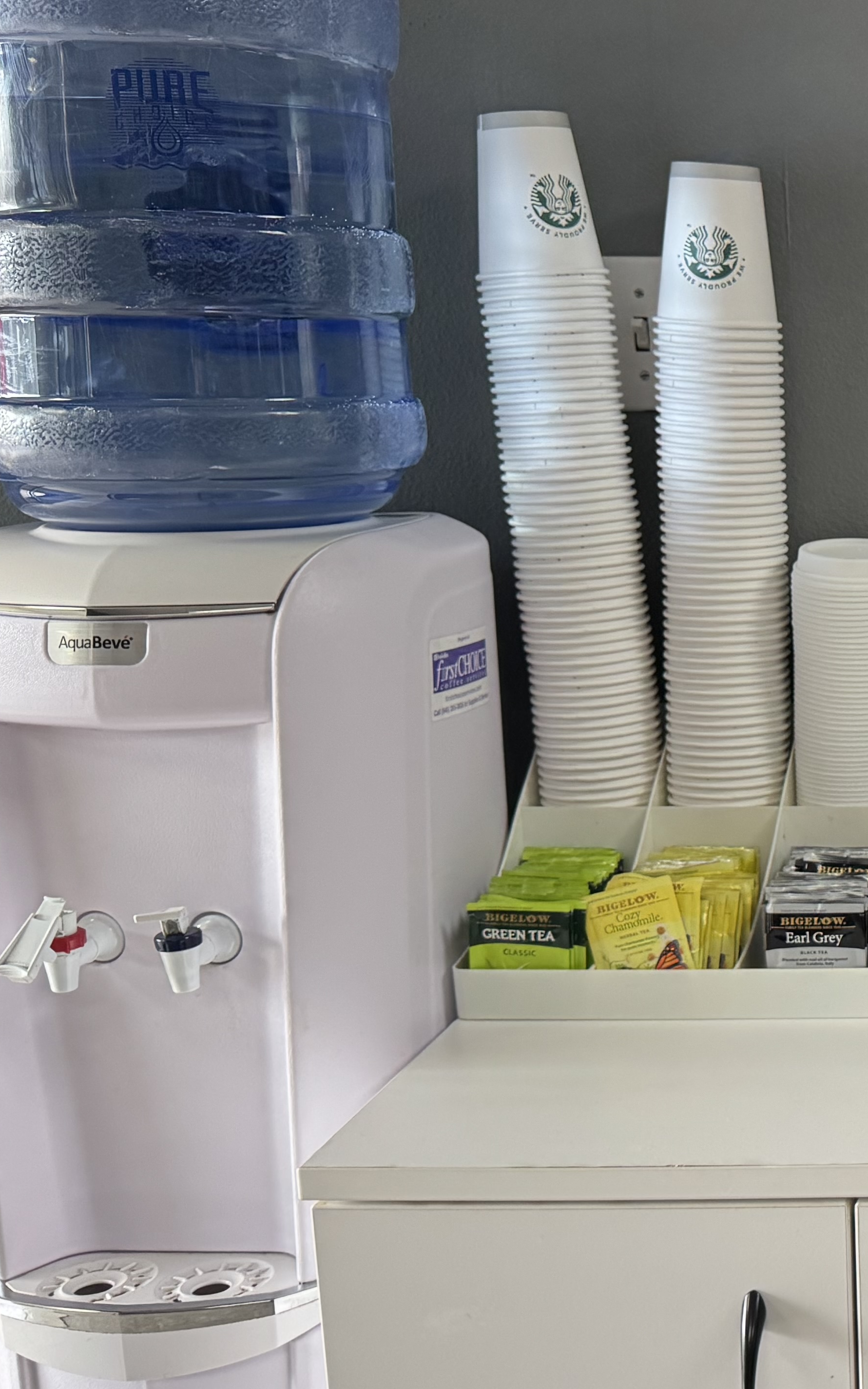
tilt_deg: -11.2
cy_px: 701
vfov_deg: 39.6
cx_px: 1253
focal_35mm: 51
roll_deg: -0.1
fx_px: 1930
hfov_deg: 21.7
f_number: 1.78
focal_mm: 6.76
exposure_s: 1/120
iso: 200
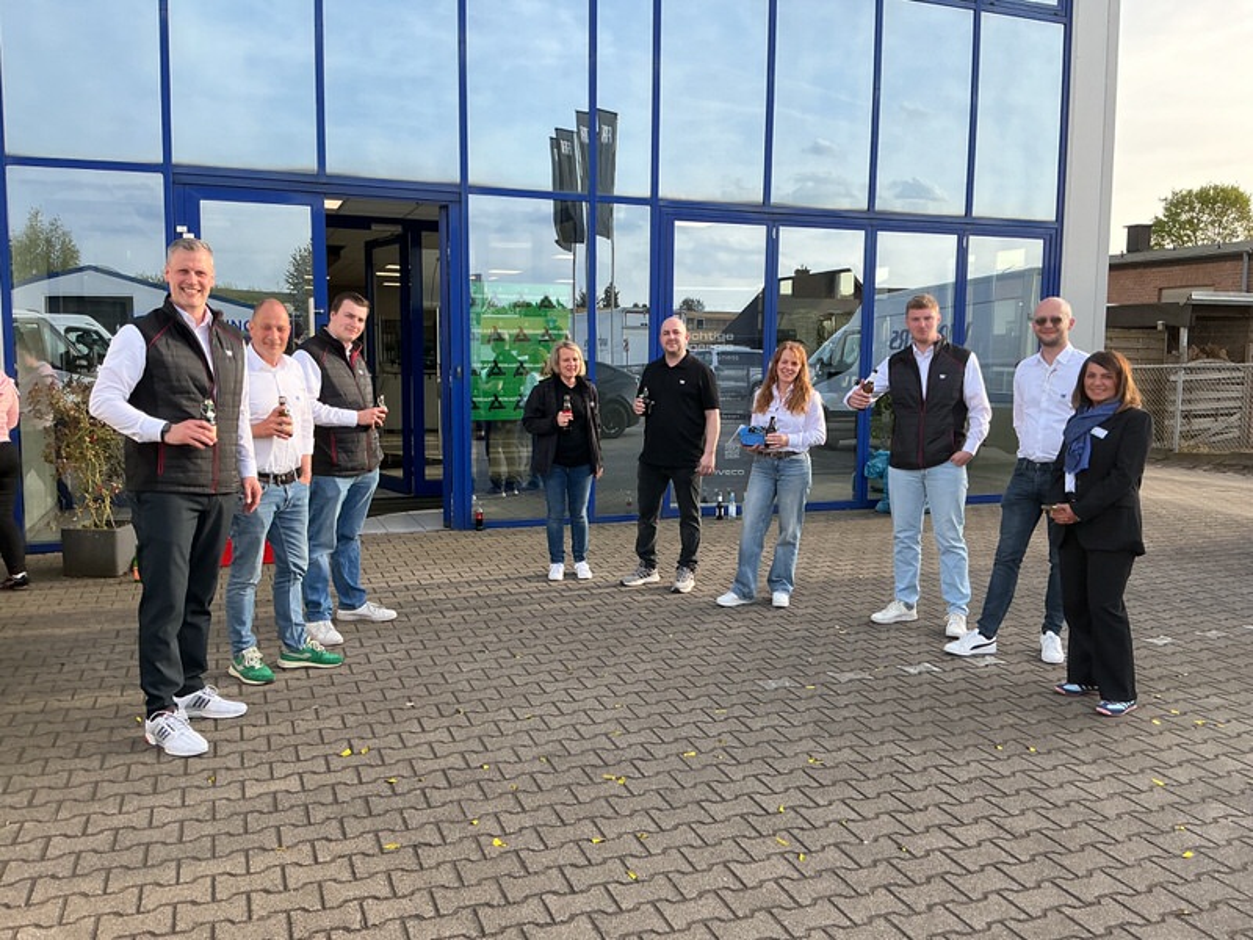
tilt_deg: -5.6
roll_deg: -0.9
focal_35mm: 29
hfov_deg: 61.7
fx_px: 1050
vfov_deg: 48.2
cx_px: 626
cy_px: 470
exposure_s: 1/340
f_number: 1.8
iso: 25
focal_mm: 3
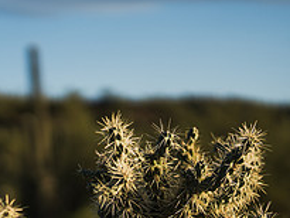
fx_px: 1140
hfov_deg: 14.3
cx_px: 21
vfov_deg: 10.8
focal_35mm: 136
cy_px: 224
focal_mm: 50
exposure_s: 1/4000
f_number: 1.4
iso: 100
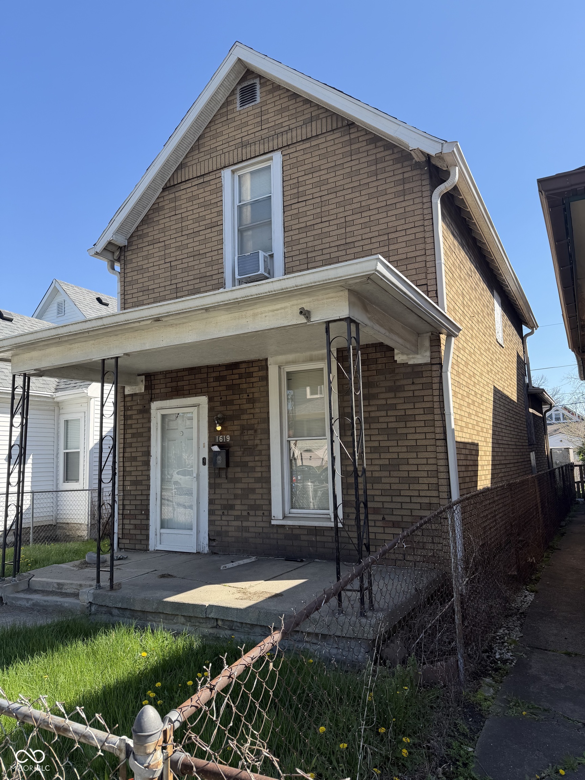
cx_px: 292
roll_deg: +1.3
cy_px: 390
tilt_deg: +8.3
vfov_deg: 71.6
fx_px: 541
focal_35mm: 24
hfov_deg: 56.8
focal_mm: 6.76
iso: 80
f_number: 1.78
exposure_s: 1/1770
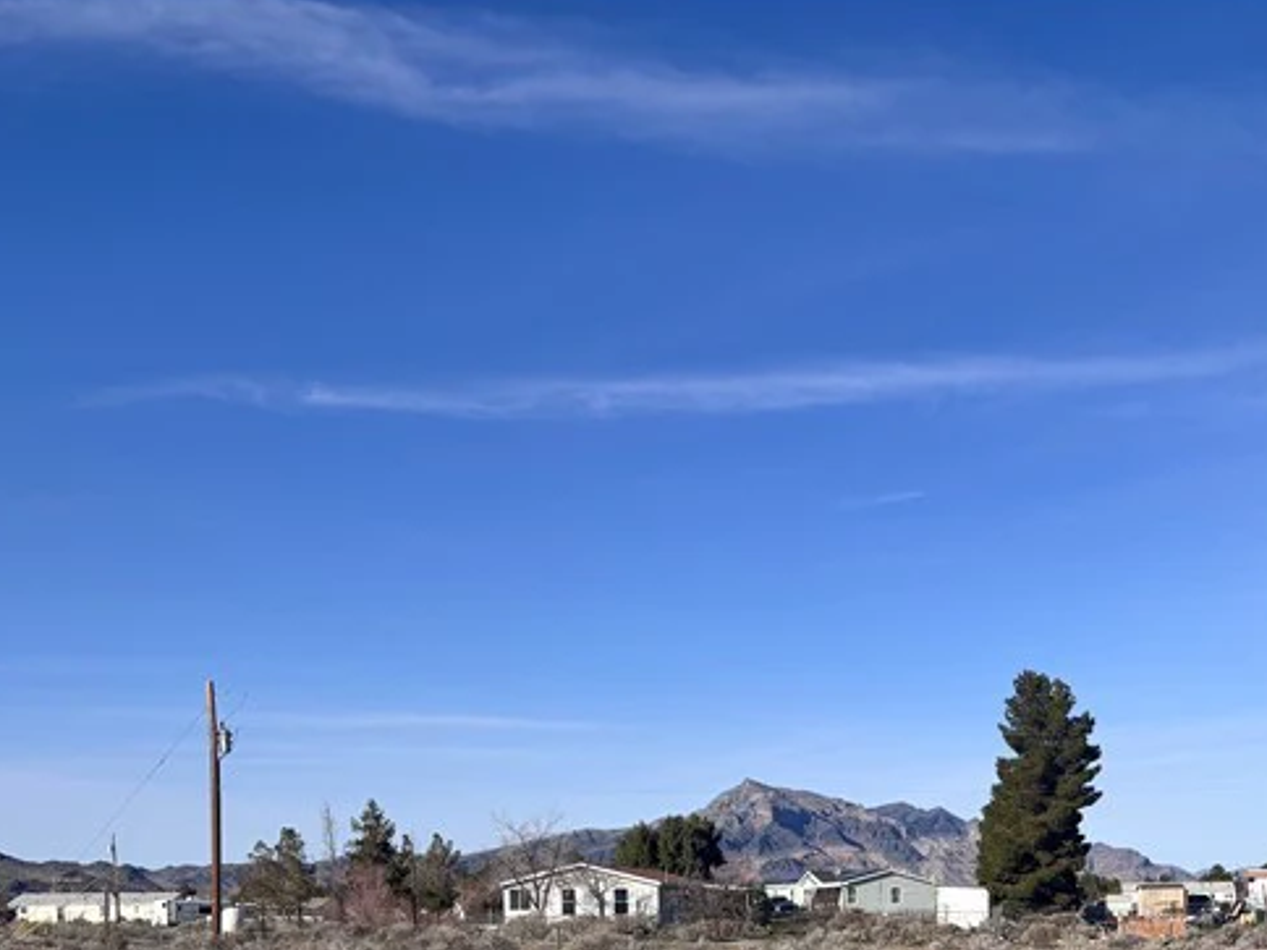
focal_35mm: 55
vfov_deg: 25.1
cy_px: 987
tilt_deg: -2.6
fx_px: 2013
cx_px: 1034
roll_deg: +0.0
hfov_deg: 33.8
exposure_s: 1/5618
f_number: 1.6
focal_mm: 5.96
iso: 50
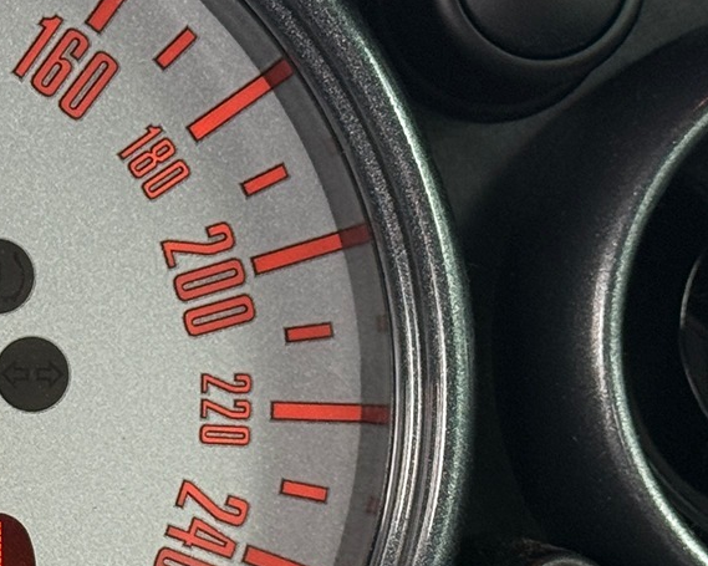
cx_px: -136
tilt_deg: -15.8
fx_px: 3478
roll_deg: -0.2
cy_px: 459
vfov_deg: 9.3
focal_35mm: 166
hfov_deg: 11.4
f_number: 1.78
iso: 100
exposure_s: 1/91
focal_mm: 6.76
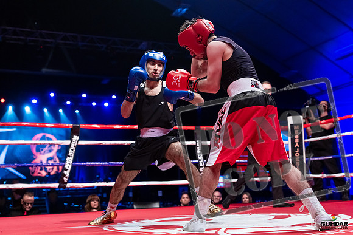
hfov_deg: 45.4
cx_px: 176
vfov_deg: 31.2
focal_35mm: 43
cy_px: 118
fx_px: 422
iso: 4000
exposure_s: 1/1000
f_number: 2.8
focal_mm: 43
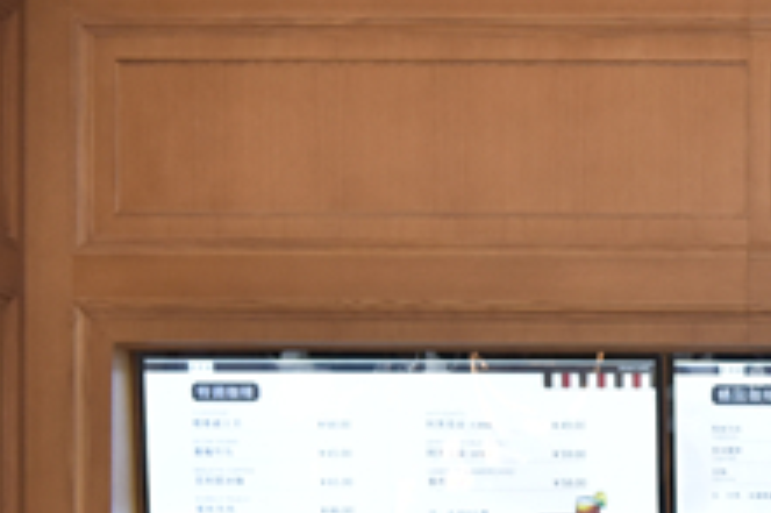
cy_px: 782
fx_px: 2910
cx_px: 1211
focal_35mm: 136
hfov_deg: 14.0
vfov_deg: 9.8
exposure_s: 1/250
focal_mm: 40
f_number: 4
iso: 1000
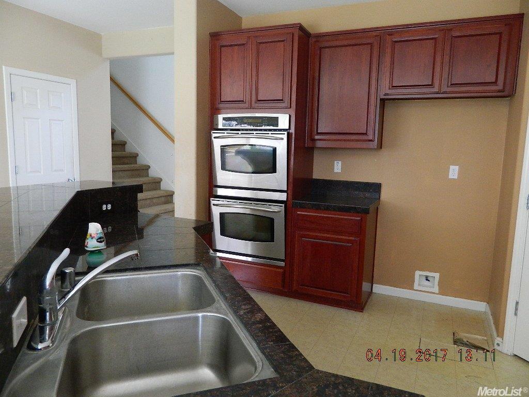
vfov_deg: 54.9
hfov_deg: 69.4
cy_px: 198
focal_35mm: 25
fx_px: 382
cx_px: 264
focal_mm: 4.5
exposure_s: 1/30
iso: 220
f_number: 3.1
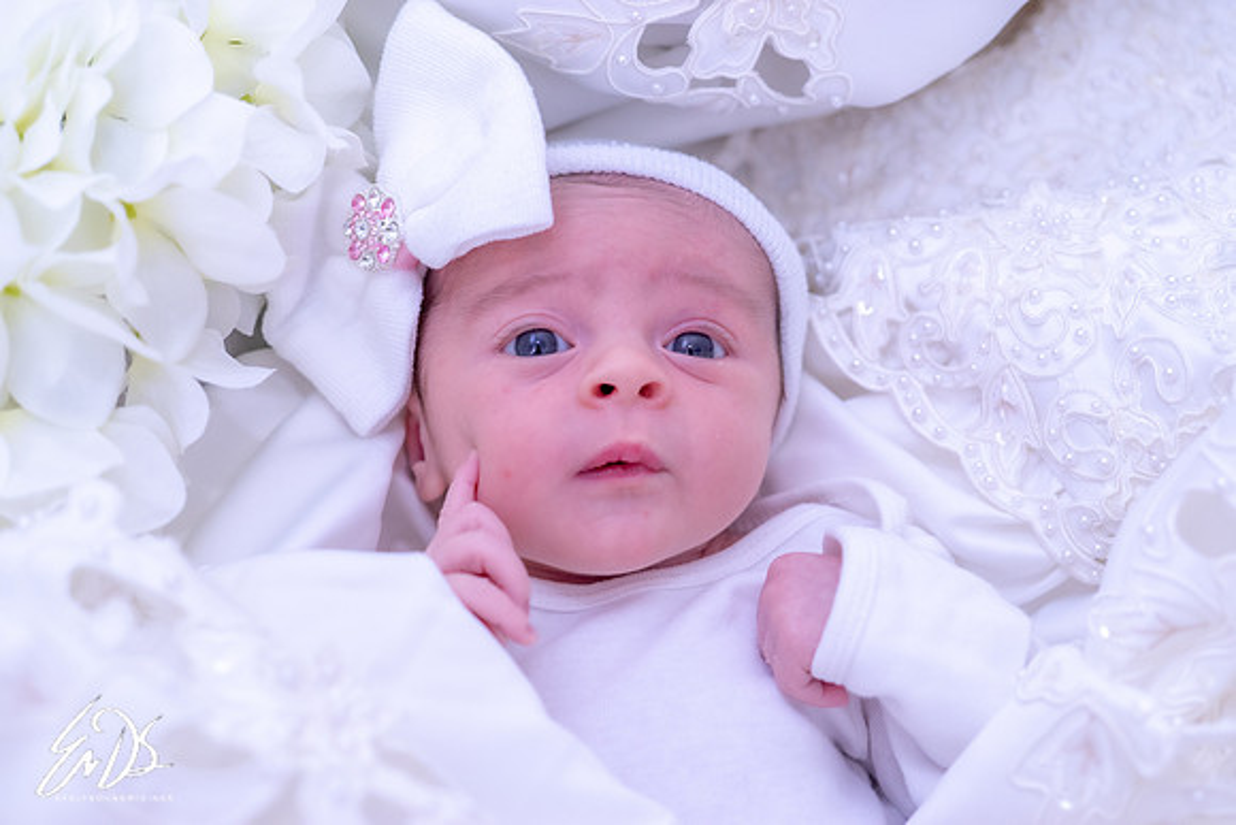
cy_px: 412
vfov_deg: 27.0
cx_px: 618
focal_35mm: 50
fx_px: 1717
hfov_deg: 39.6
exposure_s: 1/90
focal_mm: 50
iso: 1250
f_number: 3.5
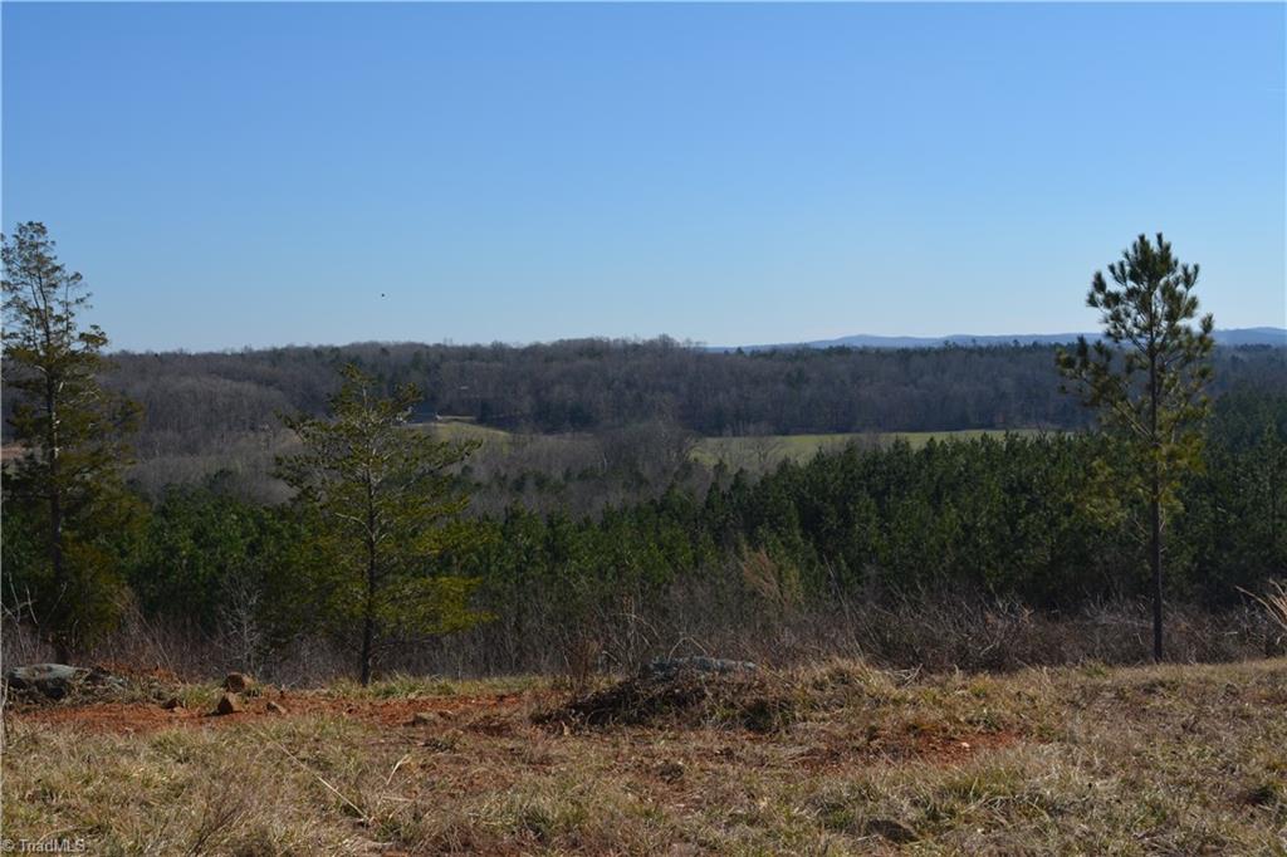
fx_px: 1715
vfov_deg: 28.1
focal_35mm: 48
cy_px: 428
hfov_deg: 41.1
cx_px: 644
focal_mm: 32
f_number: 10
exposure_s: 1/200
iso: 100
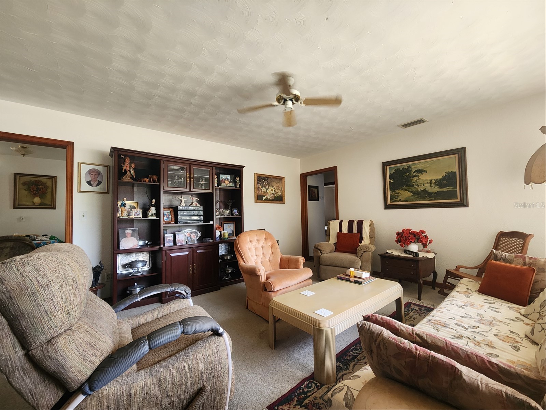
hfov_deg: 106.2
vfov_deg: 89.9
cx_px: 273
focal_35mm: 13
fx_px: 205
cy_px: 205
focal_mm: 2.2
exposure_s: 1/60
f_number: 2.2
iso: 250
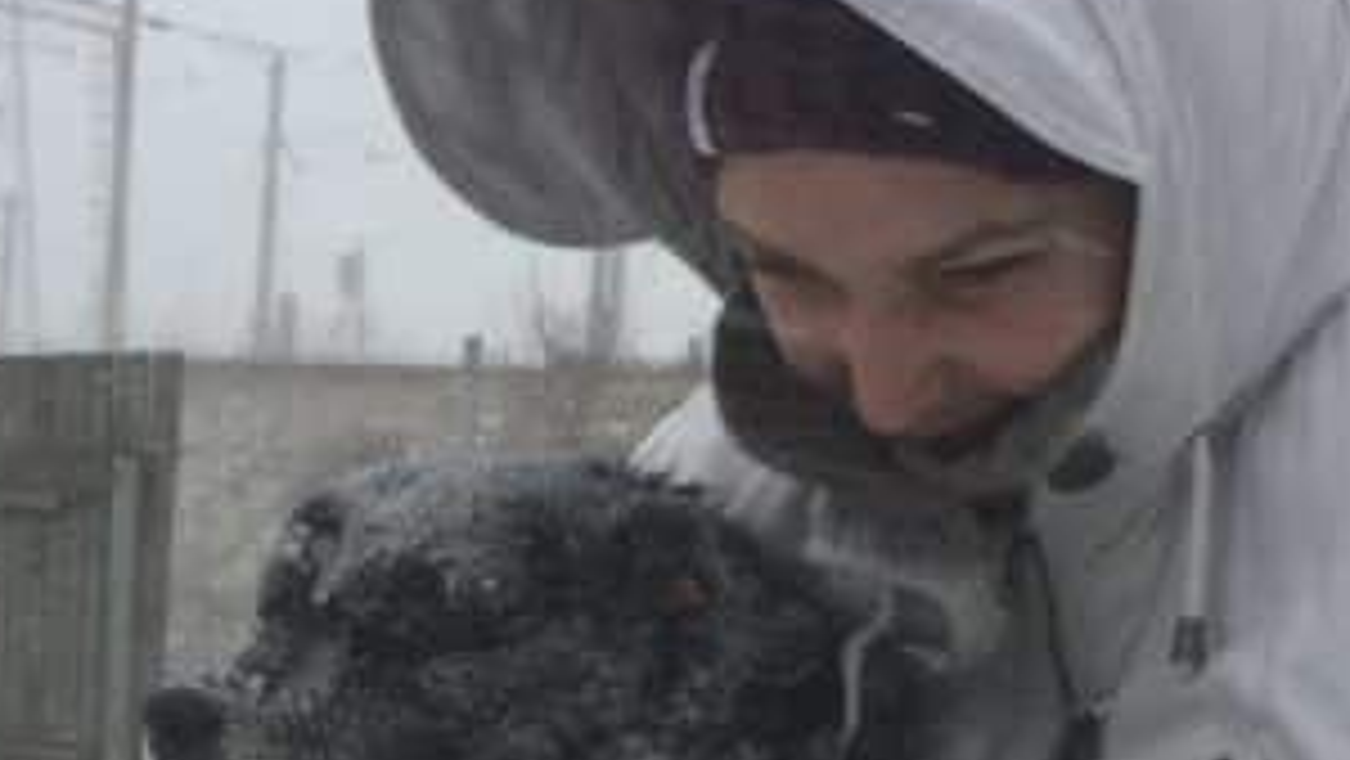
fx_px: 3867
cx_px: 724
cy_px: 1300
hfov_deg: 19.8
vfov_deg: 10.6
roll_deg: +0.7
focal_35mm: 108
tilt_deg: -10.2
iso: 32
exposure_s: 1/542
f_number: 2.2
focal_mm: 4.15
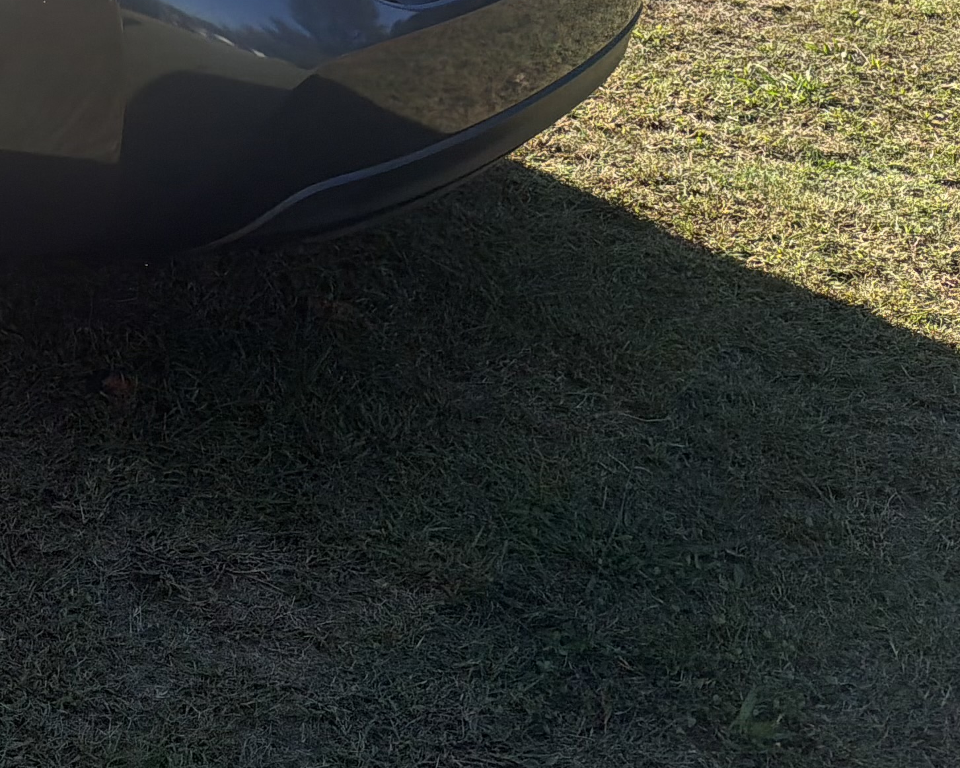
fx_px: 1847
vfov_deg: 21.7
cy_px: -173
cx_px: -211
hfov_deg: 25.9
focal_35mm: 65
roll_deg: -2.9
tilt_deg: -9.4
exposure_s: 1/2801
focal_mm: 6.76
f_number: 1.78
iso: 100
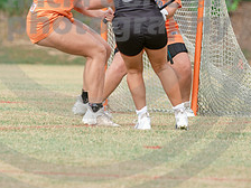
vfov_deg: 2.0
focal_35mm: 736
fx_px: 5337
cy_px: 6
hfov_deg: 2.7
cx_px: 260
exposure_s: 1/640
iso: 250
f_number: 3.2
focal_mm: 185
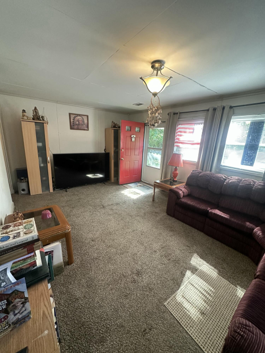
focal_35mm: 14
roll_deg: -2.6
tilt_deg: -15.9
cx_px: 132
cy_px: 176
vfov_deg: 102.1
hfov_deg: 85.7
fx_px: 143
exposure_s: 1/120
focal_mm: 2.22
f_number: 2.2
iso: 320
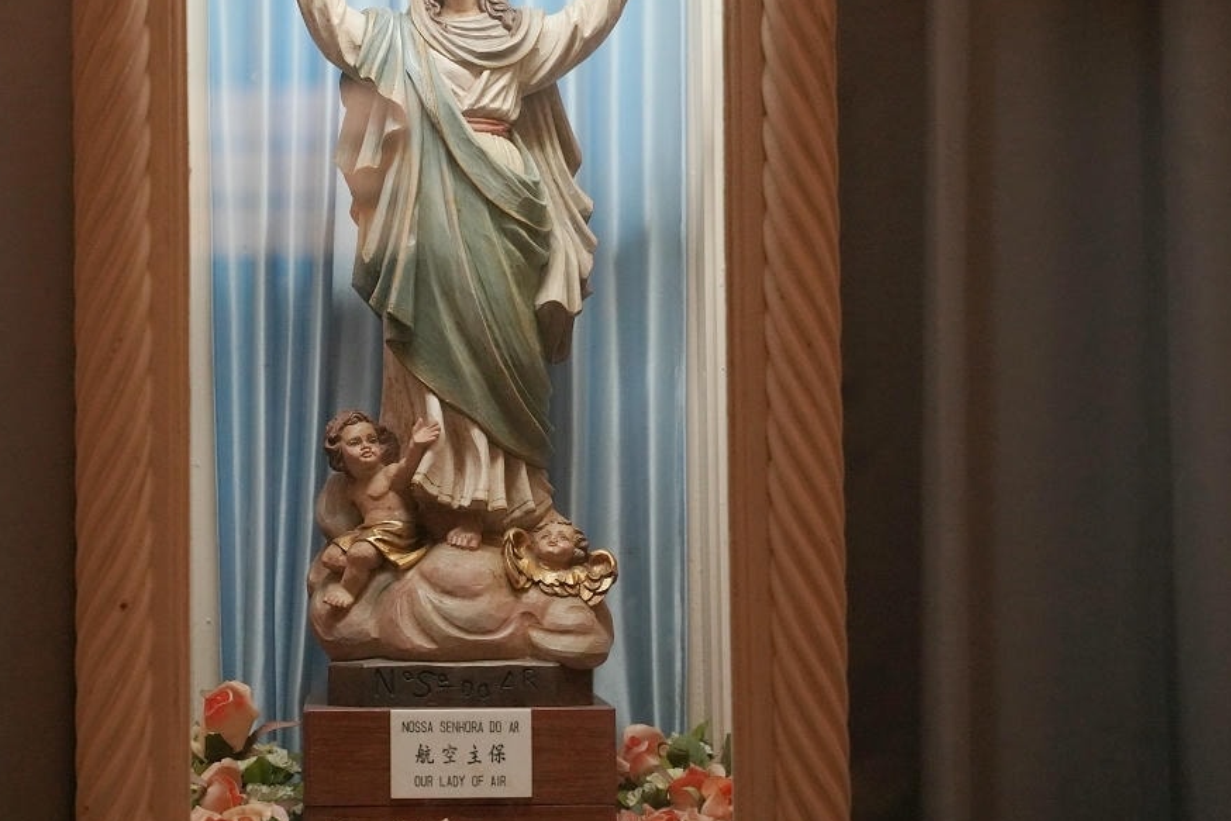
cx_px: 427
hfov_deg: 19.8
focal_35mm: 103
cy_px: 276
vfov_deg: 13.3
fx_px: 3522
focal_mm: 75
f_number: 4
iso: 5000
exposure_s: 1/160
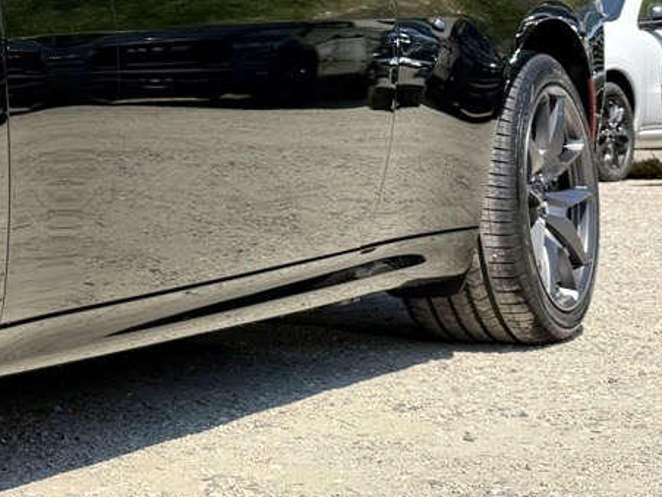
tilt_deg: +2.4
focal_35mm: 85
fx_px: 1626
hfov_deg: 19.2
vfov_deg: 17.3
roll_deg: +1.9
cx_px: -412
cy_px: 129
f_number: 1.78
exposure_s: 1/2907
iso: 80
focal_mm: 6.76
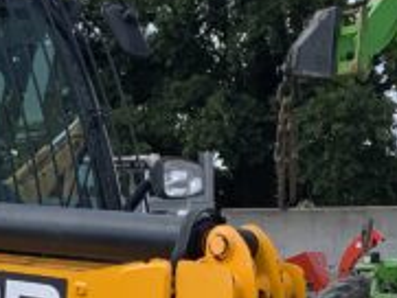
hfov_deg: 12.0
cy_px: 388
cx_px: 112
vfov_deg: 8.9
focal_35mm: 164
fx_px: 1882
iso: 16
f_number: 1.8
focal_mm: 3
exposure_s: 1/1035
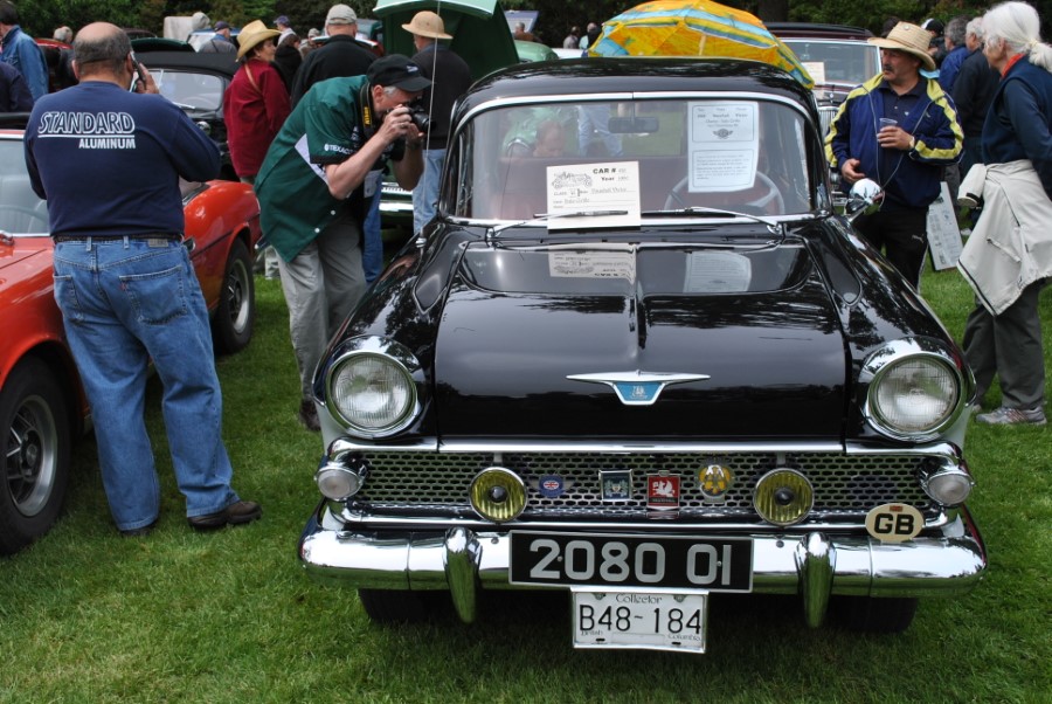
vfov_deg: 32.0
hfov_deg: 46.4
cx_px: 526
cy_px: 352
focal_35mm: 42
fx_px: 1228
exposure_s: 1/320
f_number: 9
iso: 200
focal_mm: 28
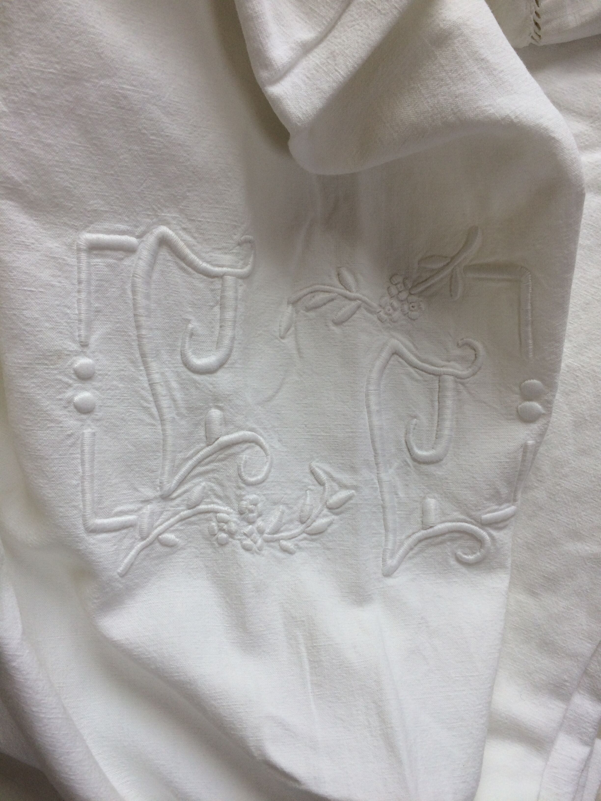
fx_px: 671
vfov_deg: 61.7
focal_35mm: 29
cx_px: 300
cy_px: 400
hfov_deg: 48.2
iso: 32
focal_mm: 4.15
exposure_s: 1/205
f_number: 2.2
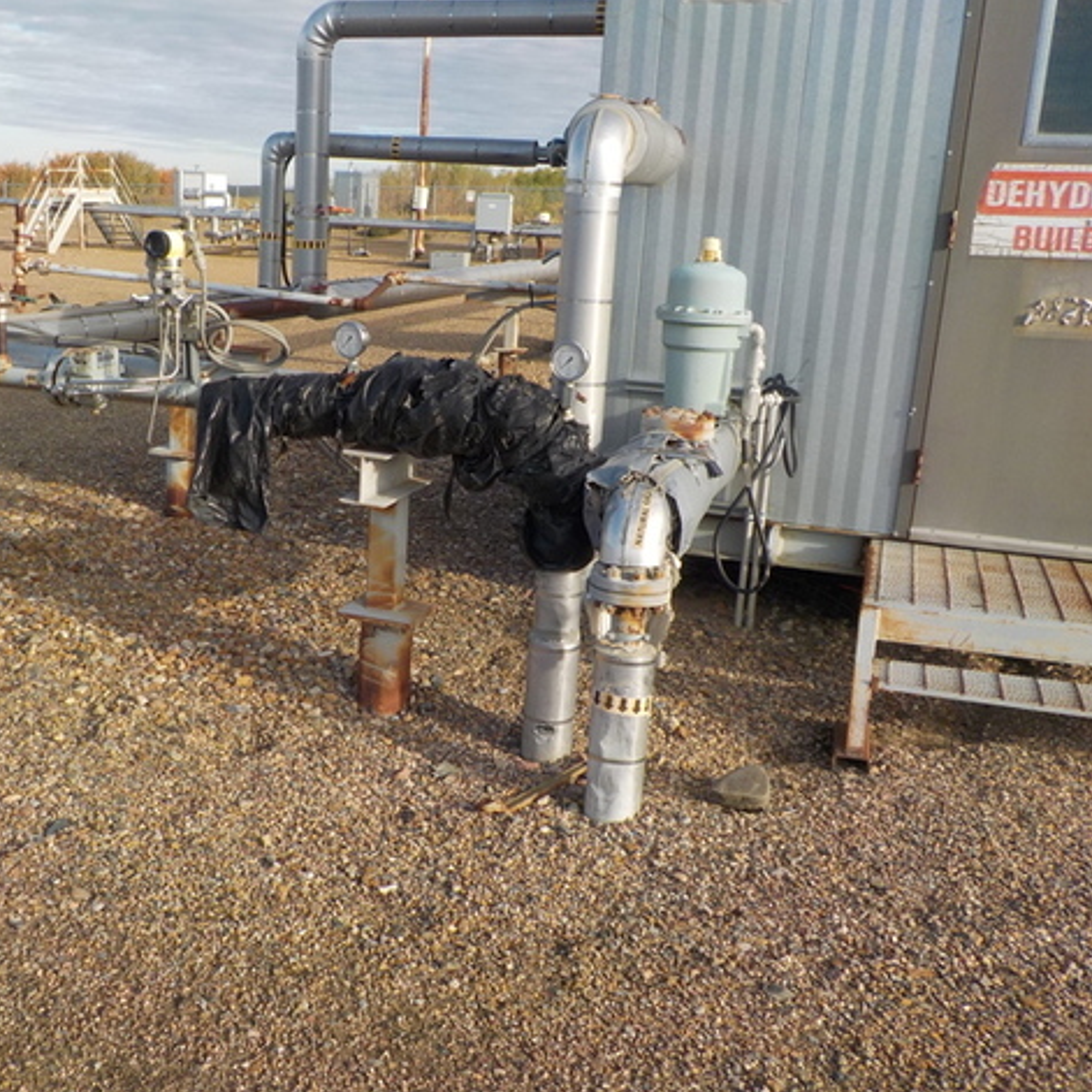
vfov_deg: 46.0
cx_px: 378
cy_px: 552
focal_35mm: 36
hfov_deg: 45.5
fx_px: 1285
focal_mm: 4.1
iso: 125
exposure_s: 1/800
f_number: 3.3
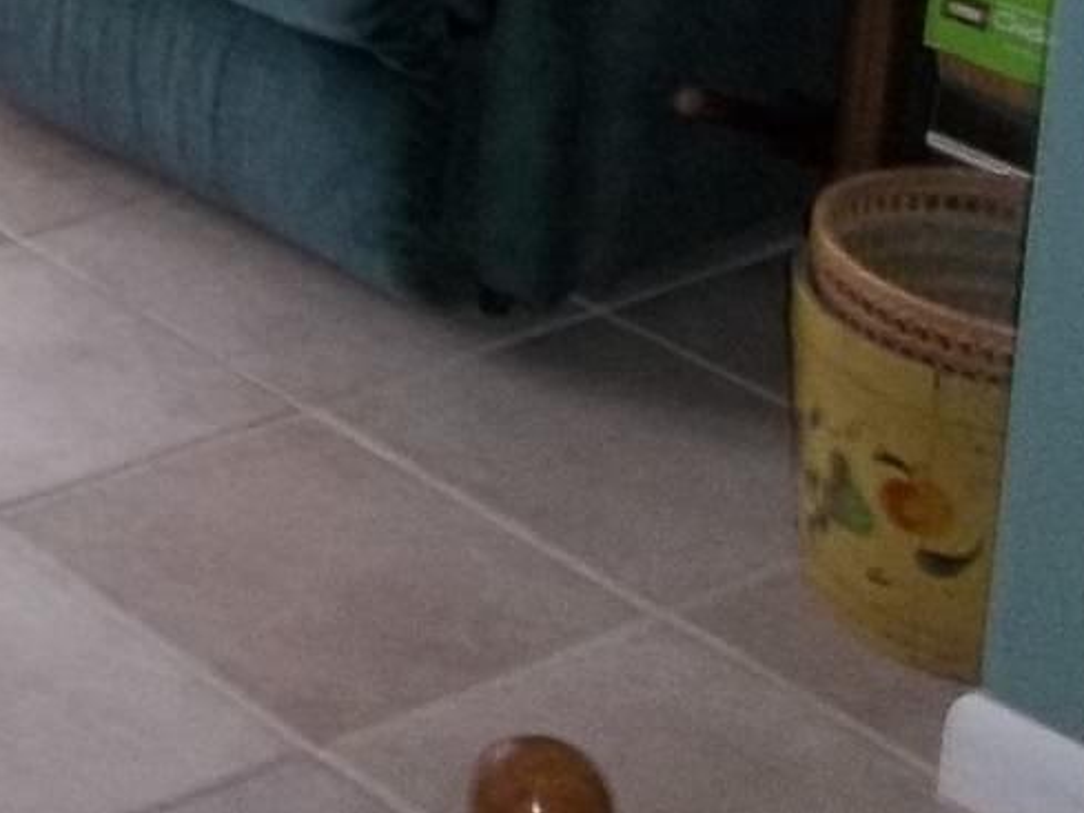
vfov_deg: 11.8
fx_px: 3539
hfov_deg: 15.4
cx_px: -763
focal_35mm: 113
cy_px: -762
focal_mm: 4.9
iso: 160
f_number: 3.5
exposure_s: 1/30
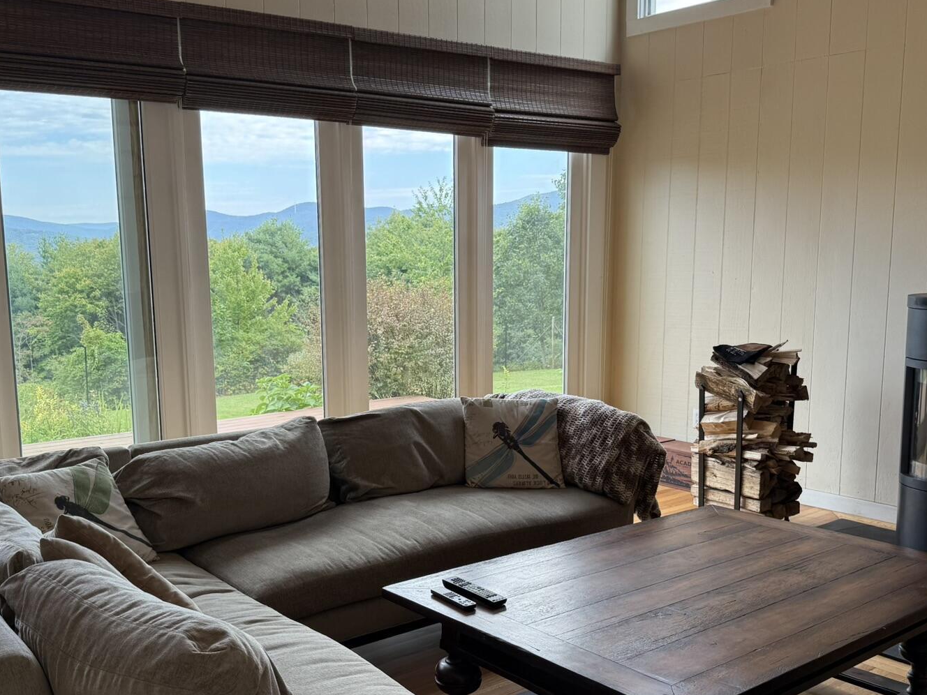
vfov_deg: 38.5
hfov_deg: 50.1
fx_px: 991
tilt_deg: -9.1
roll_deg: +0.6
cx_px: 422
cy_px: 410
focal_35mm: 37
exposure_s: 1/223
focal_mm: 6.76
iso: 80
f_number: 1.78
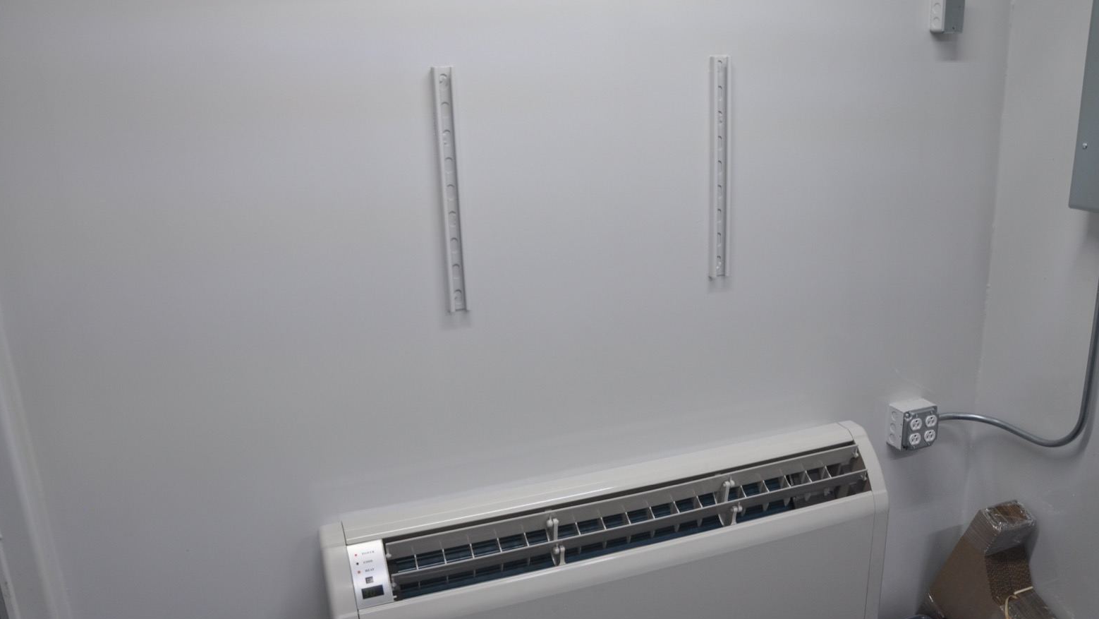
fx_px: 845
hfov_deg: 66.1
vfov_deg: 40.2
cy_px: 335
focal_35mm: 29
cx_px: 557
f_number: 5
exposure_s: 1/100
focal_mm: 18
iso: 400
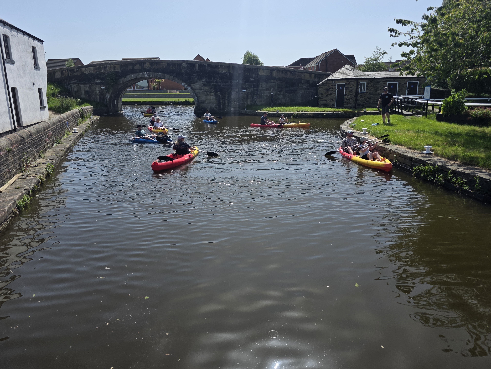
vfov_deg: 56.8
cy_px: 182
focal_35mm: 24
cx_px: 250
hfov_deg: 71.6
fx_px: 340
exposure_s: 1/6150
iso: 80
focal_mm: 6.3
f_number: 1.7
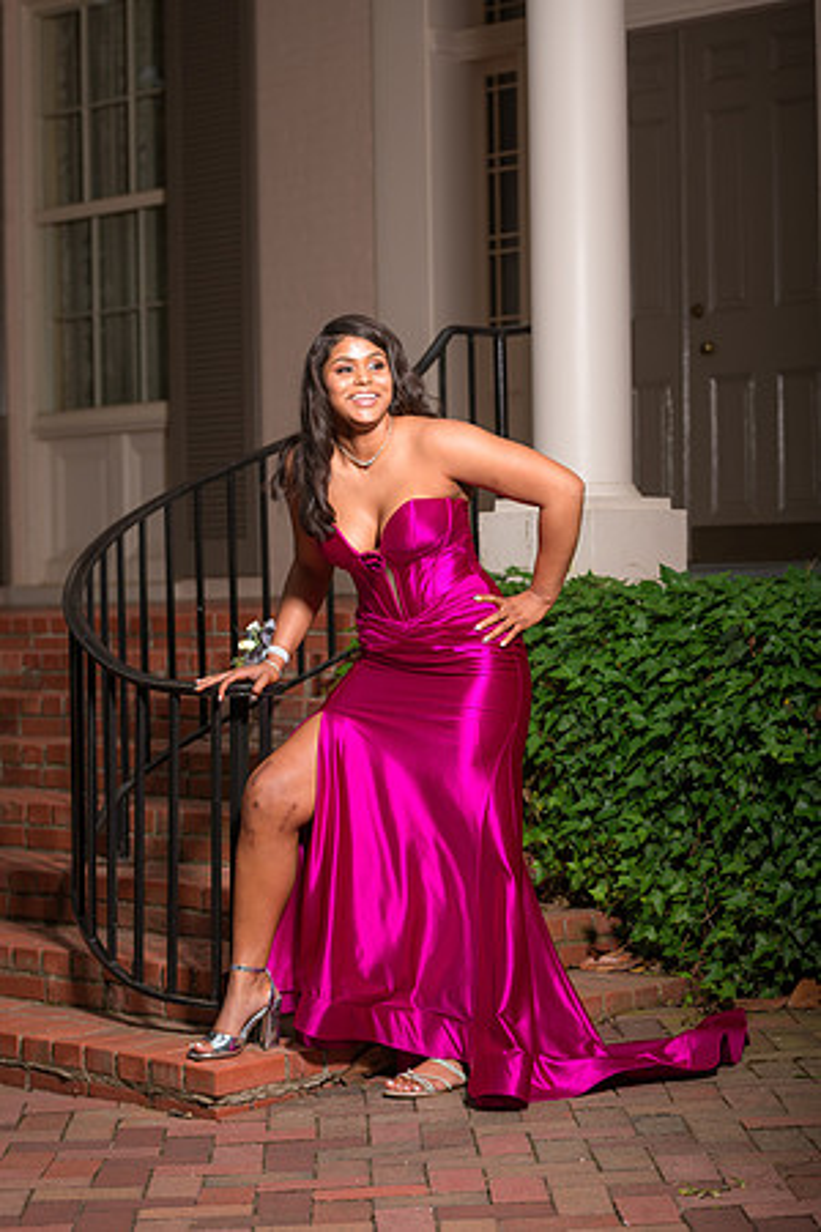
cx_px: 410
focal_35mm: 82
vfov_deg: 24.8
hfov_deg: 16.7
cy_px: 616
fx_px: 2805
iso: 100
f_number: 5
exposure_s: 1/250
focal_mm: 82
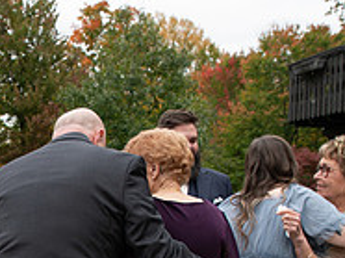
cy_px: 312
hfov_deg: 25.4
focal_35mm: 72
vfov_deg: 19.2
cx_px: -19
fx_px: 717
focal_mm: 24
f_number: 4.5
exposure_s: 1/250
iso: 320
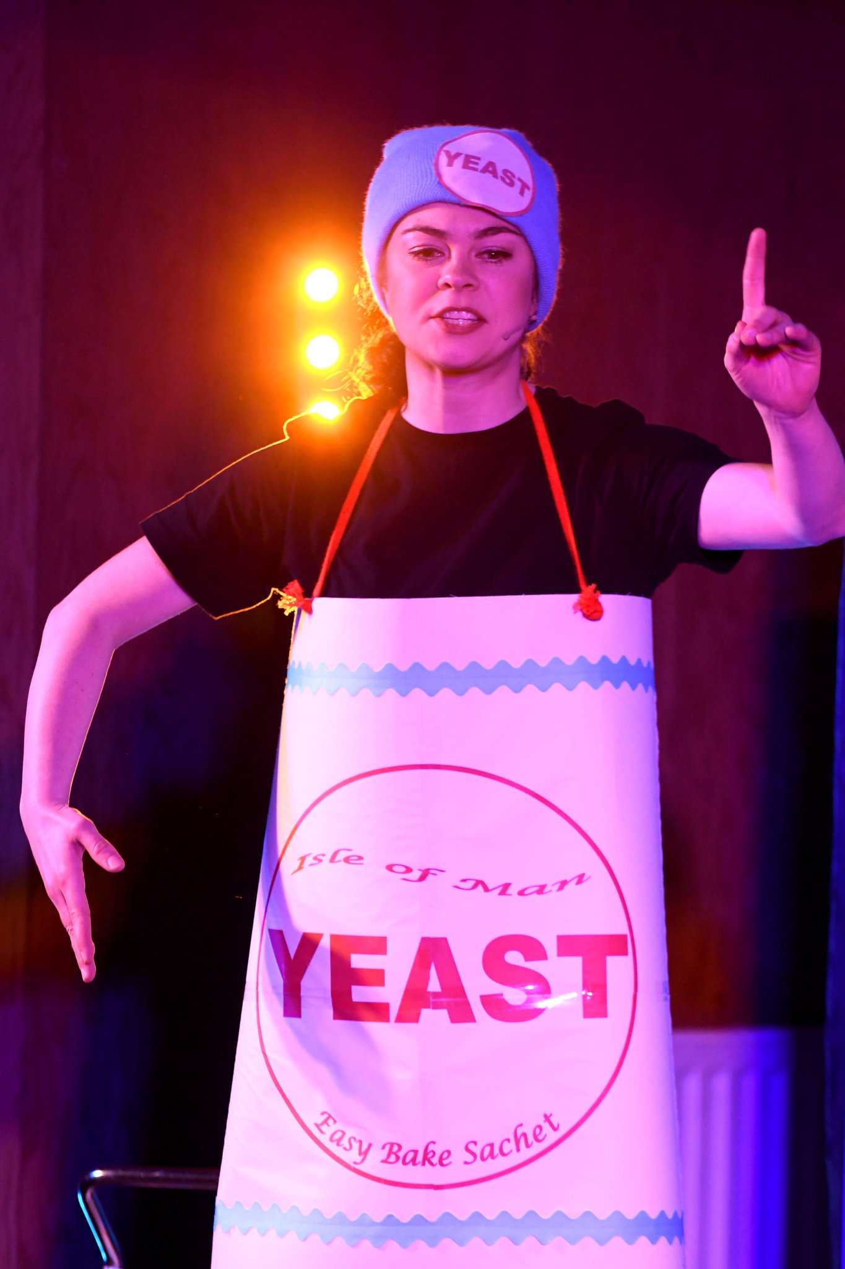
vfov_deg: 8.9
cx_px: 422
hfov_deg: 5.9
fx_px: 8187
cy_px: 634
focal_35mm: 232
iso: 2000
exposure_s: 1/125
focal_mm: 155
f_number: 9
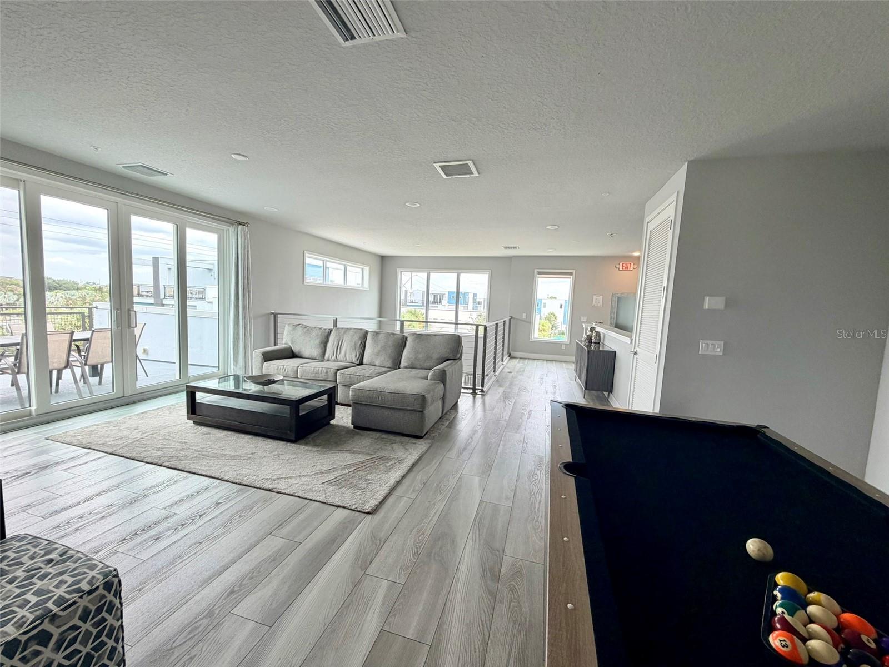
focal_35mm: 14
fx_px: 360
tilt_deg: -5.3
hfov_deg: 102.1
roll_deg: -1.7
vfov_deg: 85.7
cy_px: 334
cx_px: 444
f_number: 2.2
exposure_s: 1/120
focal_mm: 2.22
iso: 64
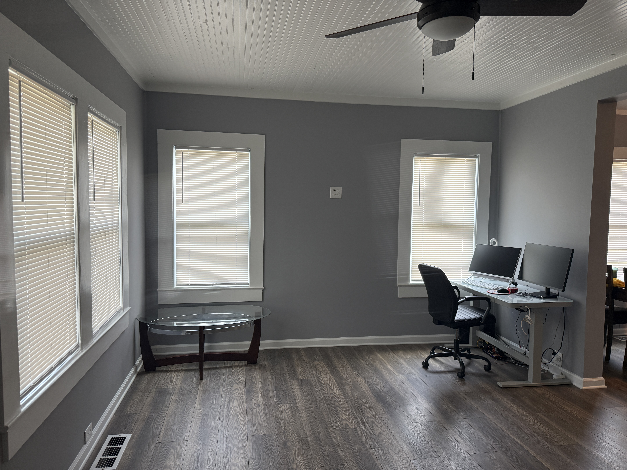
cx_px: 314
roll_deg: -0.9
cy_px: 235
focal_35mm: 24
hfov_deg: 71.6
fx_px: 435
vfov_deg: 56.8
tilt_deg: -3.6
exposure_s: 1/120
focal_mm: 6.76
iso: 160
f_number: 1.78
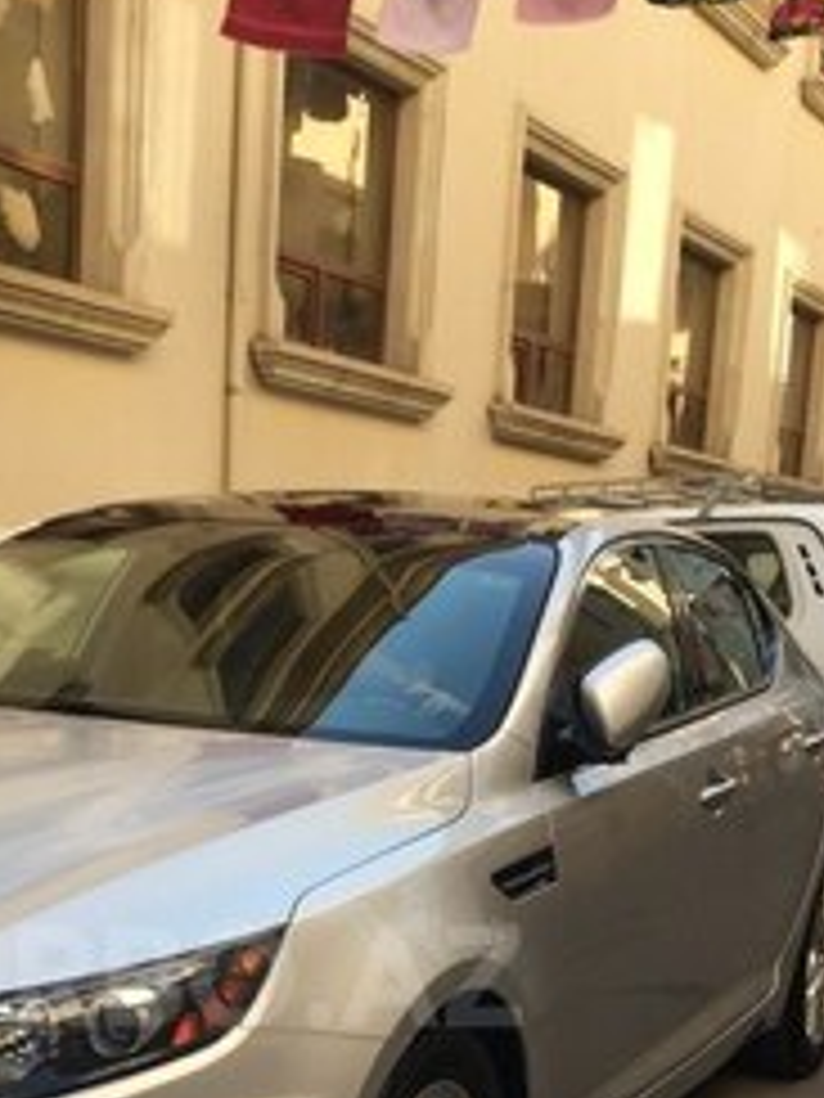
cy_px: 976
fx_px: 1873
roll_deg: +0.0
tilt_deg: -11.7
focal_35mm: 59
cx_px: 176
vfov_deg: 31.3
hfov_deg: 24.5
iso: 32
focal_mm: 4.15
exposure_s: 1/398
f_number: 2.2
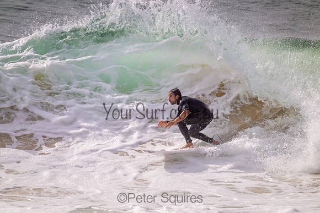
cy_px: 106
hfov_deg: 2.6
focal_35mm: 800
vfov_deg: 1.7
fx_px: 7112
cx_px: 160
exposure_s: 1/2000
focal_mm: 800
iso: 360
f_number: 11
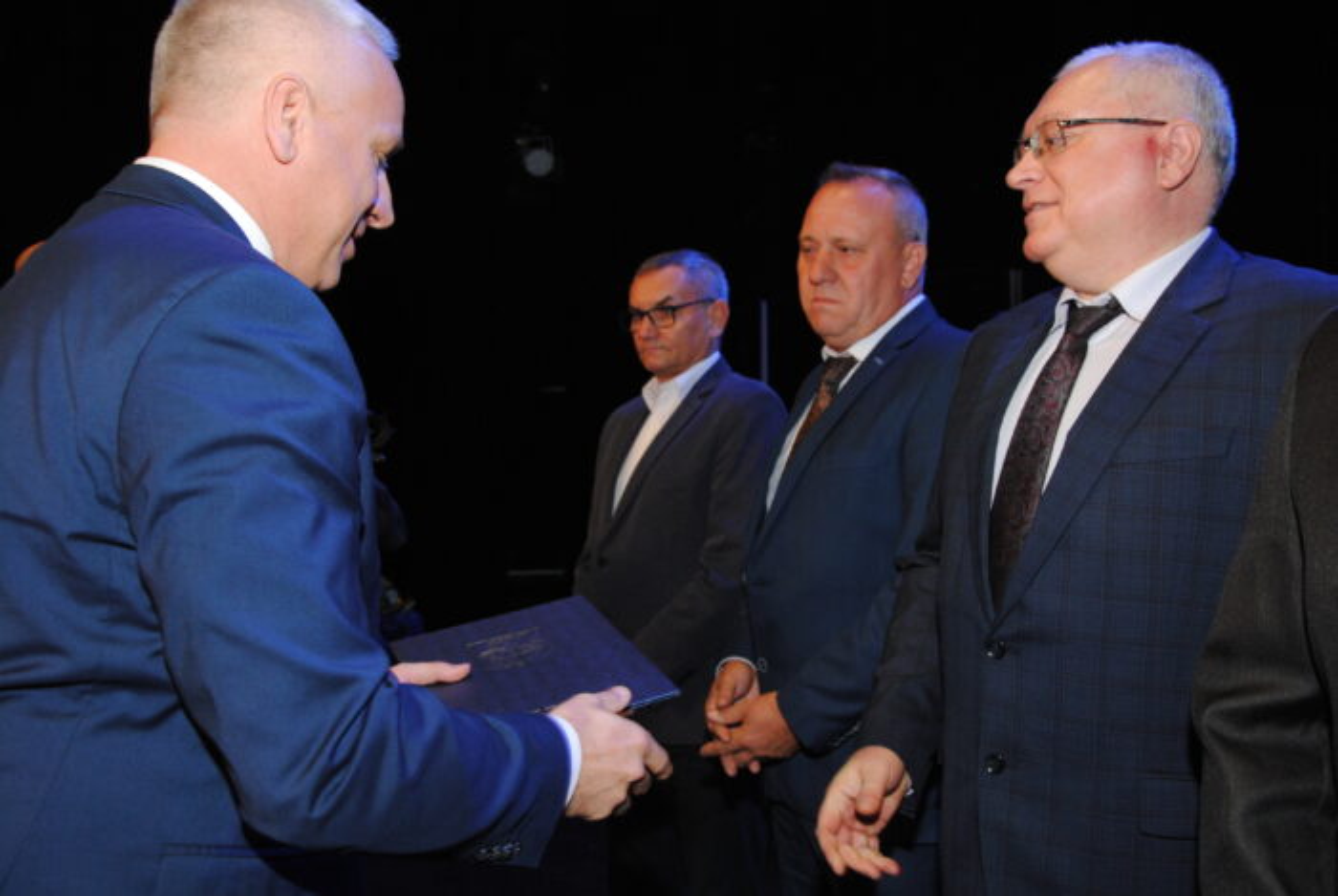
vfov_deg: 35.6
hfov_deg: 51.2
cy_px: 448
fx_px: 1396
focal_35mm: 38
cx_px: 669
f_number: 5.6
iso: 400
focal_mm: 25
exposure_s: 1/60
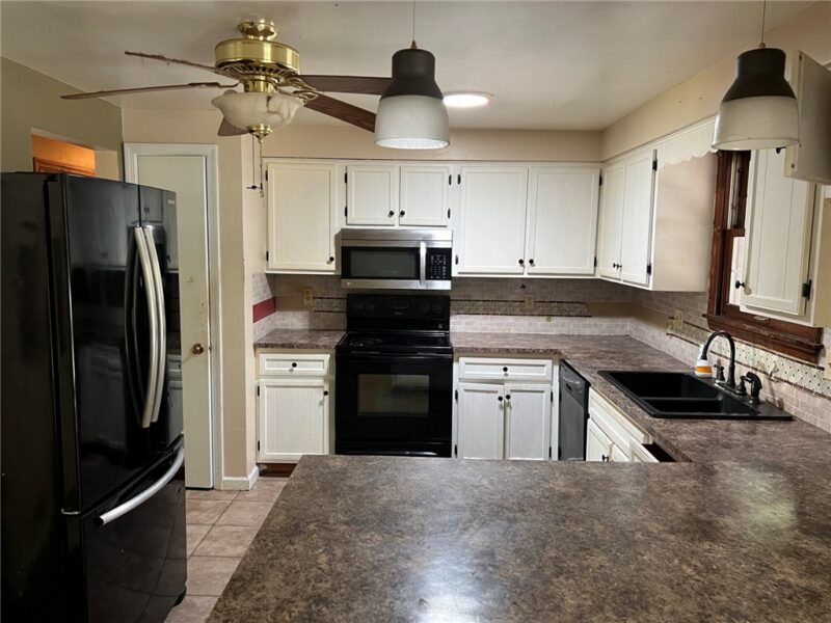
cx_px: 416
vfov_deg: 53.1
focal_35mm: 26
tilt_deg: -6.3
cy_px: 312
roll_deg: -1.0
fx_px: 624
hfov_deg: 67.3
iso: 250
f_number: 1.5
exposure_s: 1/60
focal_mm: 5.7
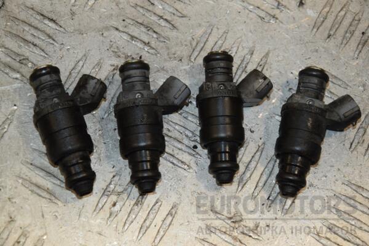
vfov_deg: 10.8
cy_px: 123
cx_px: 184
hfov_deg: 16.1
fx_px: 1307
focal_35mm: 128
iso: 800
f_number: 8
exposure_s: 1/200
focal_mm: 85
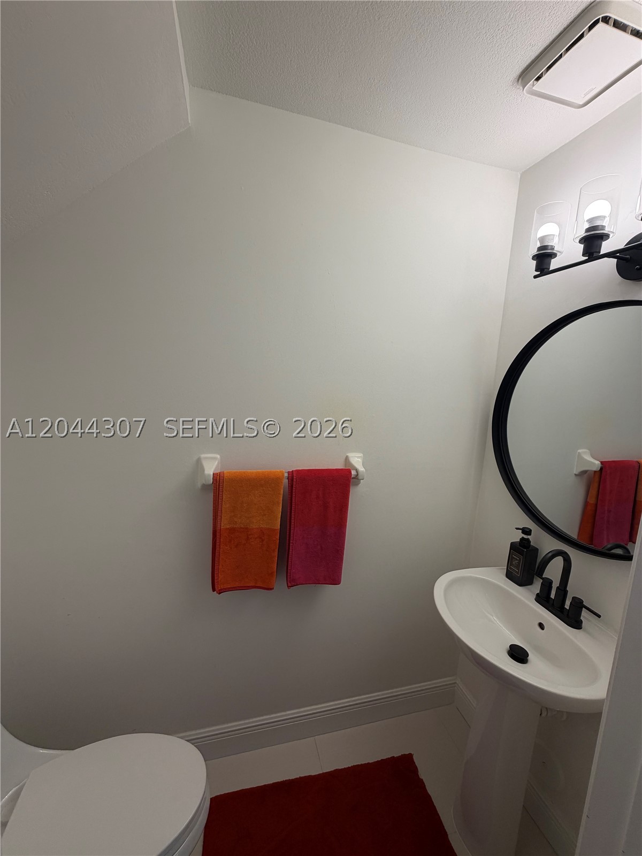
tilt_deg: -7.9
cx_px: 321
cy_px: 428
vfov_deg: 102.1
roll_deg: -4.1
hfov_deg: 85.7
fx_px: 346
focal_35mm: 14
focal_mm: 2.22
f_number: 2.2
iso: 50
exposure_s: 1/120
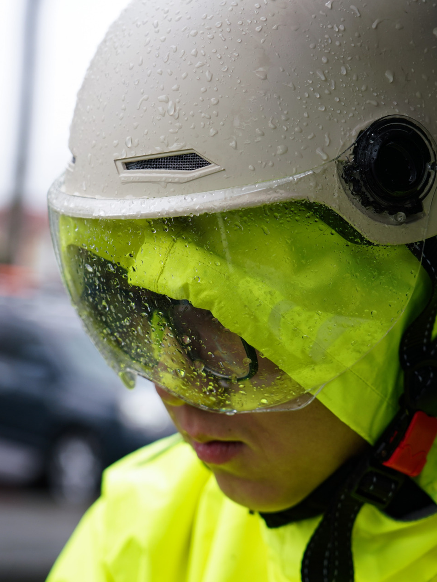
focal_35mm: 96
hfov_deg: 15.4
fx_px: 1616
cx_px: 237
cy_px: 293
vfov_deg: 20.4
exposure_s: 1/400
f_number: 4
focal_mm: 66
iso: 400
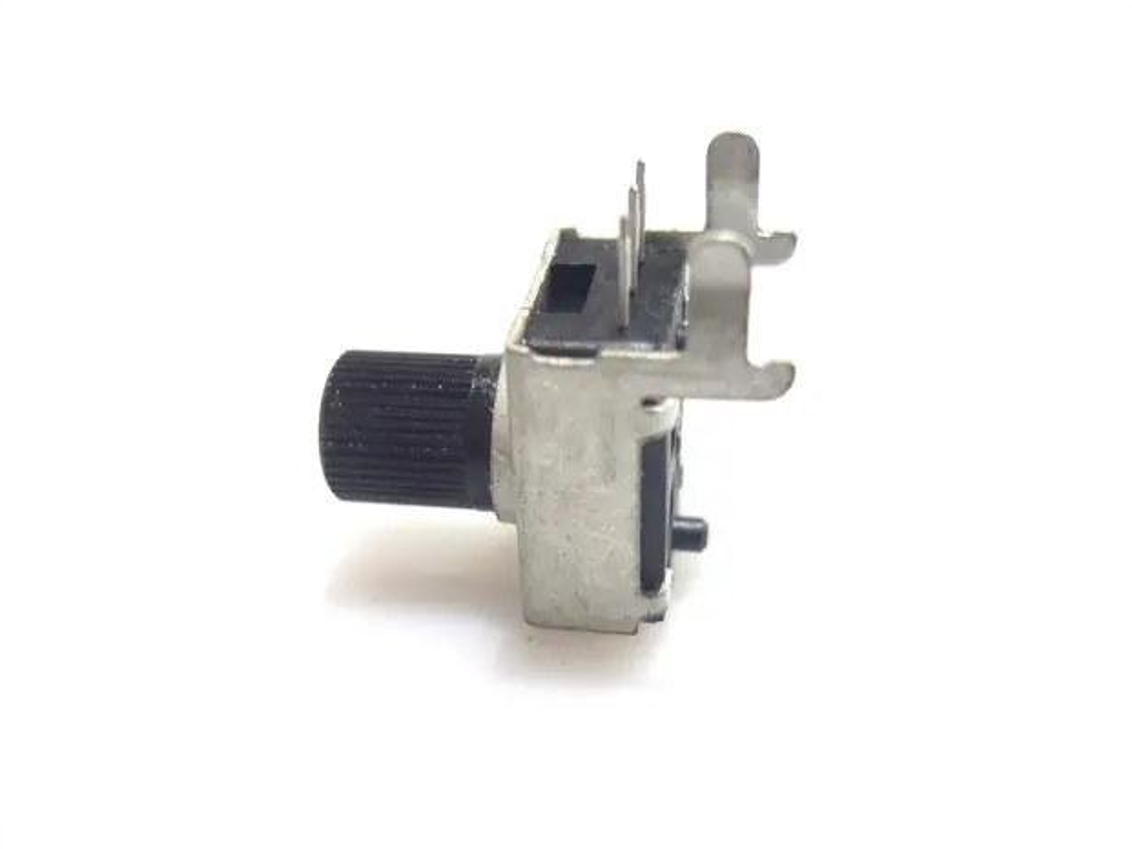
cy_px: 417
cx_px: 558
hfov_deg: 53.9
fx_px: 1112
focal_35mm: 34
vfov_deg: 41.8
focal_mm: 5.5
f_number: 2.8
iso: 80
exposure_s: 1/50
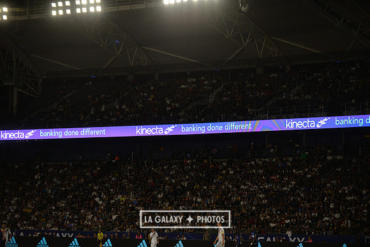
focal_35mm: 125
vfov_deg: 11.0
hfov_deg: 16.4
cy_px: 124
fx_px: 1285
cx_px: 185
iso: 1600
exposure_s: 1/3200
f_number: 2.8
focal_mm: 125
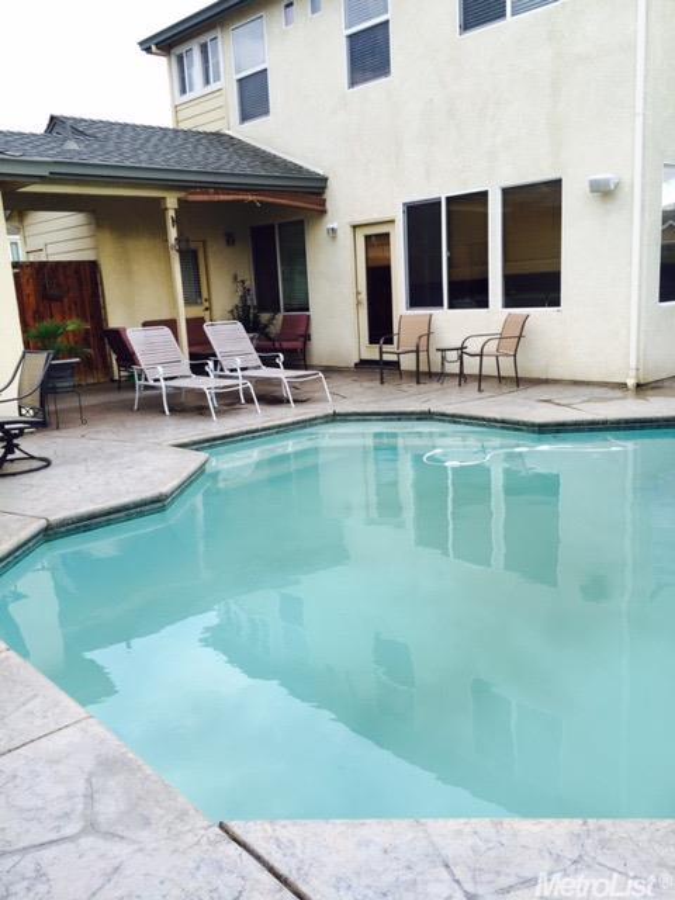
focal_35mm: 29
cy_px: 450
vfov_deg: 61.7
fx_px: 754
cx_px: 338
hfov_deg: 48.2
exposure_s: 1/183
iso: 32
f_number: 2.2
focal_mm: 4.15
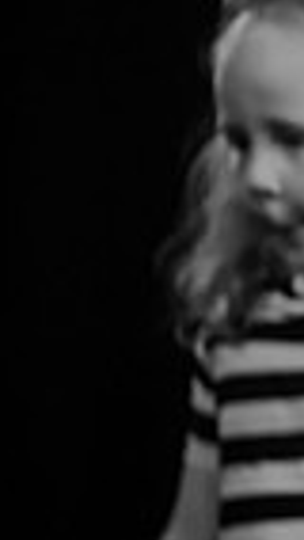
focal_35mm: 920
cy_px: 275
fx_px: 13168
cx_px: 1105
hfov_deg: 1.3
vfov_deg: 2.3
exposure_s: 1/250
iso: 3200
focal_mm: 200
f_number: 2.8
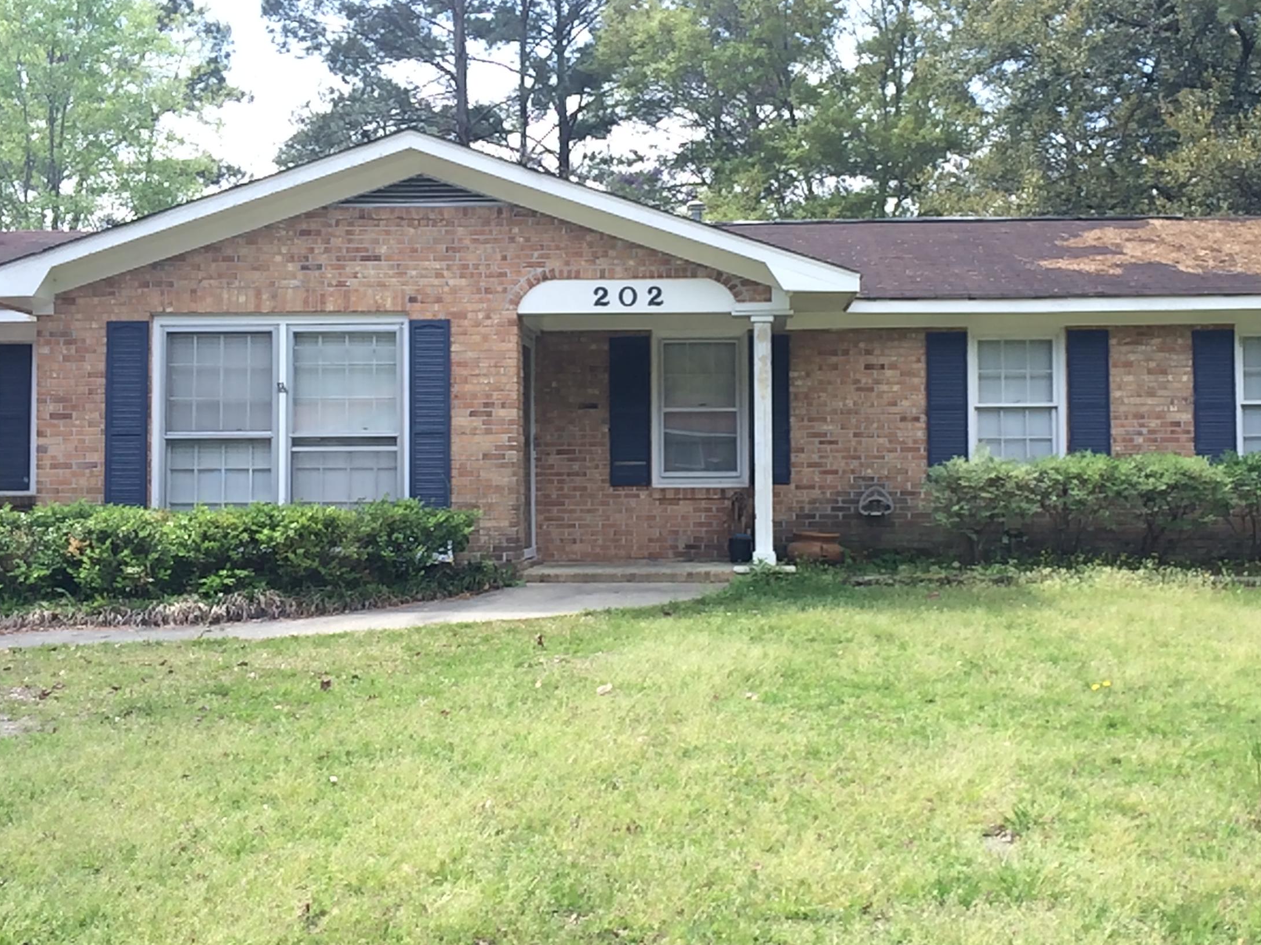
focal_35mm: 40
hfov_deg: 46.7
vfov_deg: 35.9
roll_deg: -0.8
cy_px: 424
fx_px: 1457
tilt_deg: +1.4
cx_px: 725
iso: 32
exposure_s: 1/552
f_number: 2.2
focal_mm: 4.15
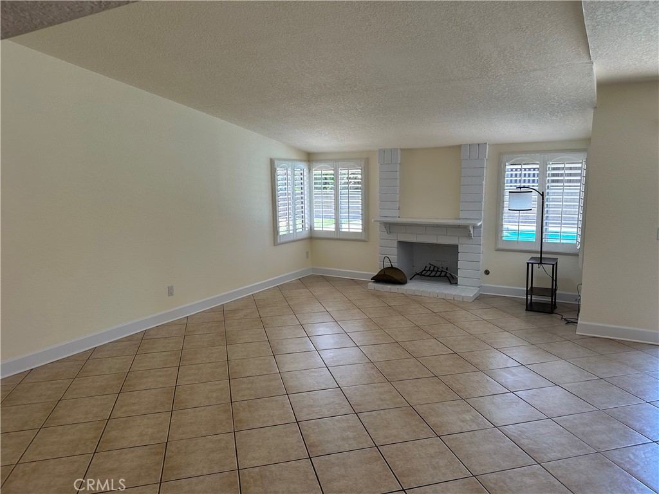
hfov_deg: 71.6
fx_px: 457
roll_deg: +0.8
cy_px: 247
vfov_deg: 56.8
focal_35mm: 24
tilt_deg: -8.7
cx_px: 330
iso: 80
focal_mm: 6.86
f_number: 1.78
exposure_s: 1/407
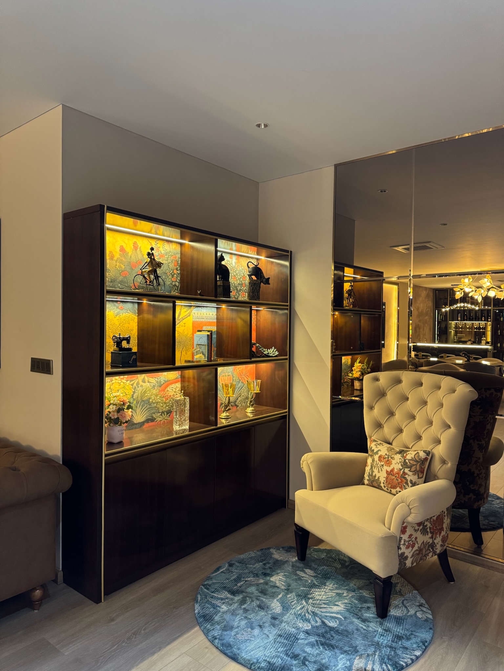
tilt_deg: -1.3
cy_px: 336
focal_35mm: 24
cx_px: 252
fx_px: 466
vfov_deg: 71.6
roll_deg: -0.5
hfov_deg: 56.8
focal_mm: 6.76
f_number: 1.78
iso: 500
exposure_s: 1/50
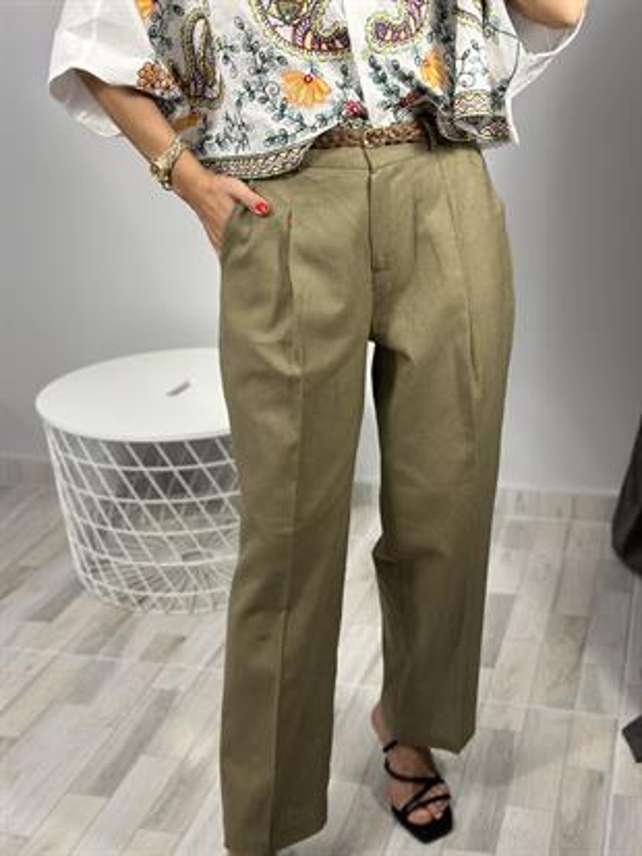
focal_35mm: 48
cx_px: 321
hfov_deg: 30.3
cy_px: 428
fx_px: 1186
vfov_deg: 39.6
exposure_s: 1/100
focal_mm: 6.86
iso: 125
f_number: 1.78
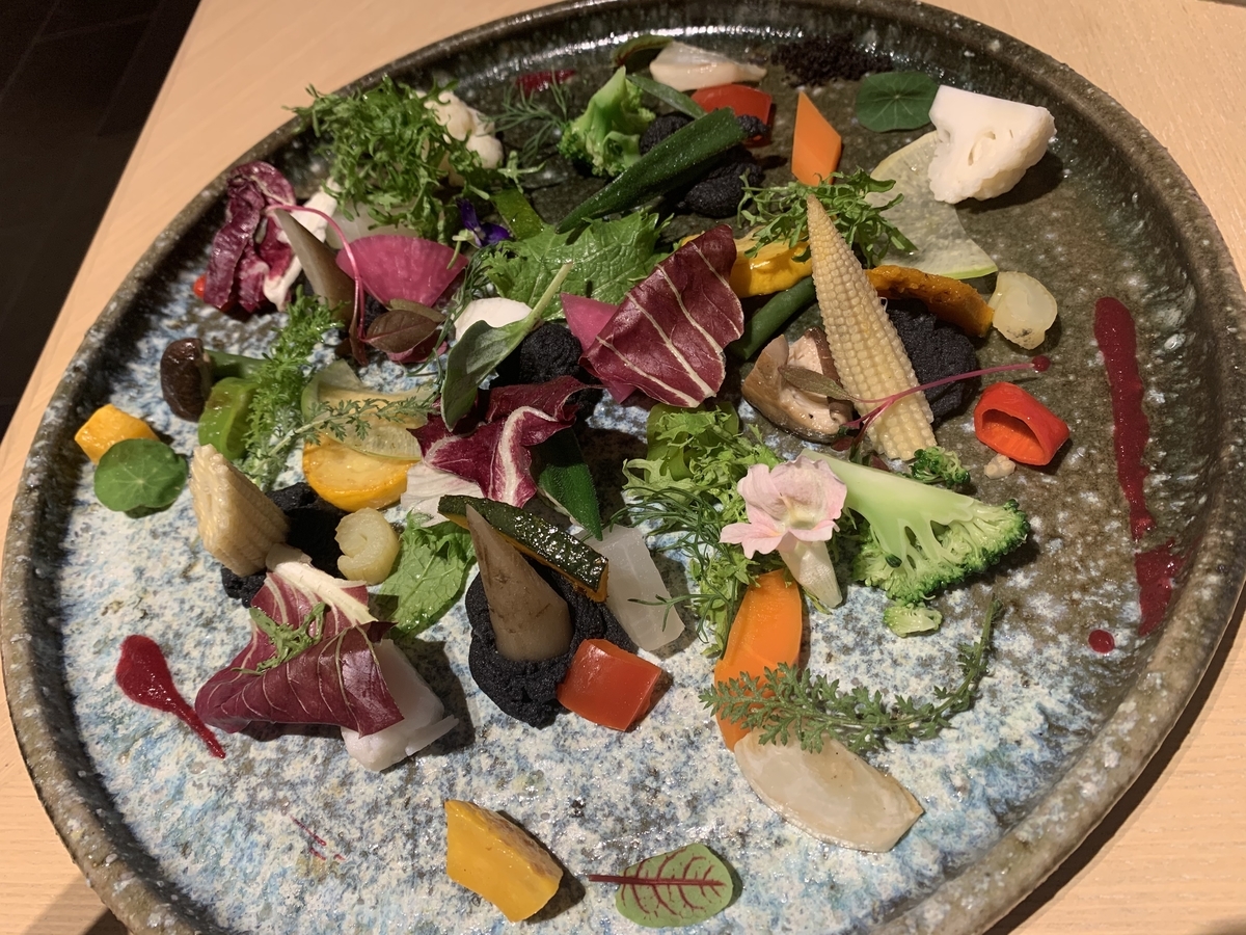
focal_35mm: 26
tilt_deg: -54.5
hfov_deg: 67.3
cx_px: 623
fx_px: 936
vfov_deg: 53.1
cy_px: 468
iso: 100
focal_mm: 4.25
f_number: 1.8
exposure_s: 1/50
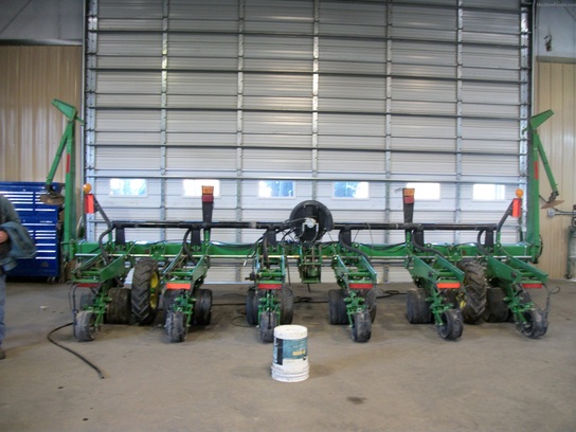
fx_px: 532
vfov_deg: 44.2
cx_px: 288
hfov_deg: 56.8
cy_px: 216
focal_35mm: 32
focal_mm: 5.7
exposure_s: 1/20
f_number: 2.9
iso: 160
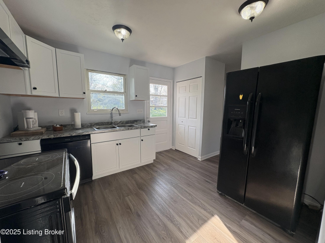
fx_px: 131
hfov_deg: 102.1
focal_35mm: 14
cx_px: 162
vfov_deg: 85.7
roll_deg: +1.0
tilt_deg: -4.7
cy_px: 122
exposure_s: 1/211
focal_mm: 2.22
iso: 64
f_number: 2.2
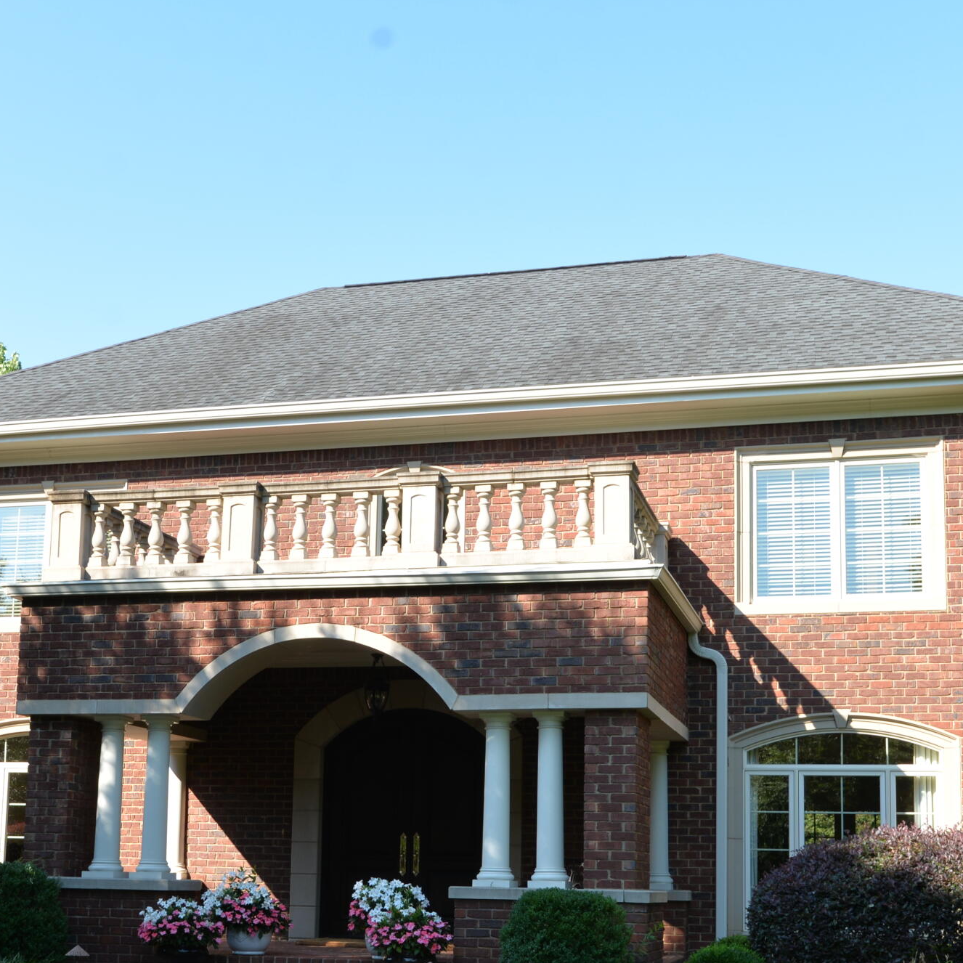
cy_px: 670
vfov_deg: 33.6
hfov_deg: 34.0
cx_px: 407
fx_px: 1574
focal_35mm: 50
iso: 200
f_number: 7.1
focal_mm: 26
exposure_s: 1/200
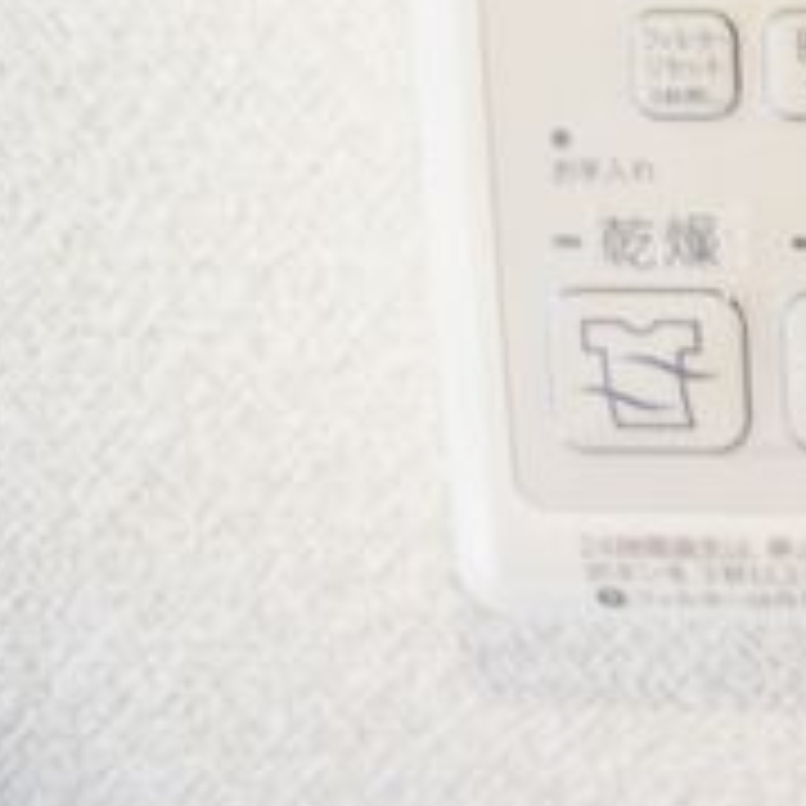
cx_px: 1094
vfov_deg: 28.8
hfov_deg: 25.2
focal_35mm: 57
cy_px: 77
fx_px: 1502
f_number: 2.8
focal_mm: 16
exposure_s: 1/30
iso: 500
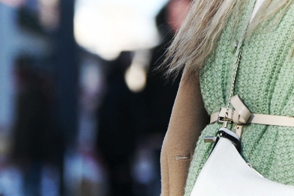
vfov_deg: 3.5
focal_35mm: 394
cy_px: -87
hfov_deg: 5.2
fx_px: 3220
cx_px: 343
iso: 1250
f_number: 3.2
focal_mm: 110
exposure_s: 1/8000
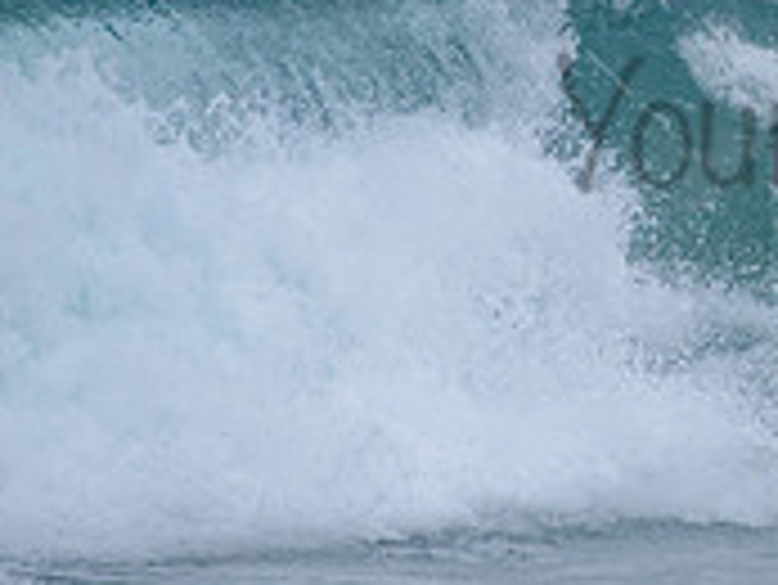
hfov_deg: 1.2
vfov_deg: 0.9
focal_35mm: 1586
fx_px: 35670
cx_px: 1021
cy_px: 83
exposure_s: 1/2000
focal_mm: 480
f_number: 5.6
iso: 280
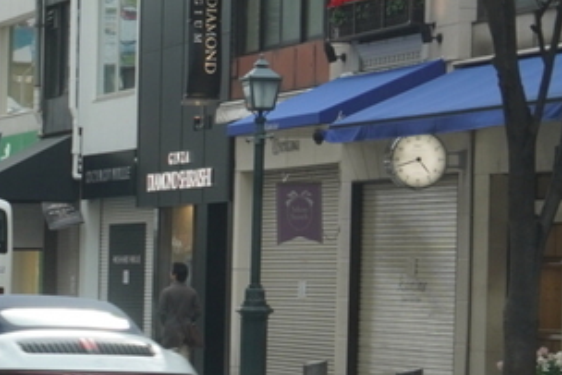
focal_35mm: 207
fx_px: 3232
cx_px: -479
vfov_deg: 6.6
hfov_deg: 9.4
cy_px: 397
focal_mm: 35
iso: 250
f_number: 7.1
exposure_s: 1/60
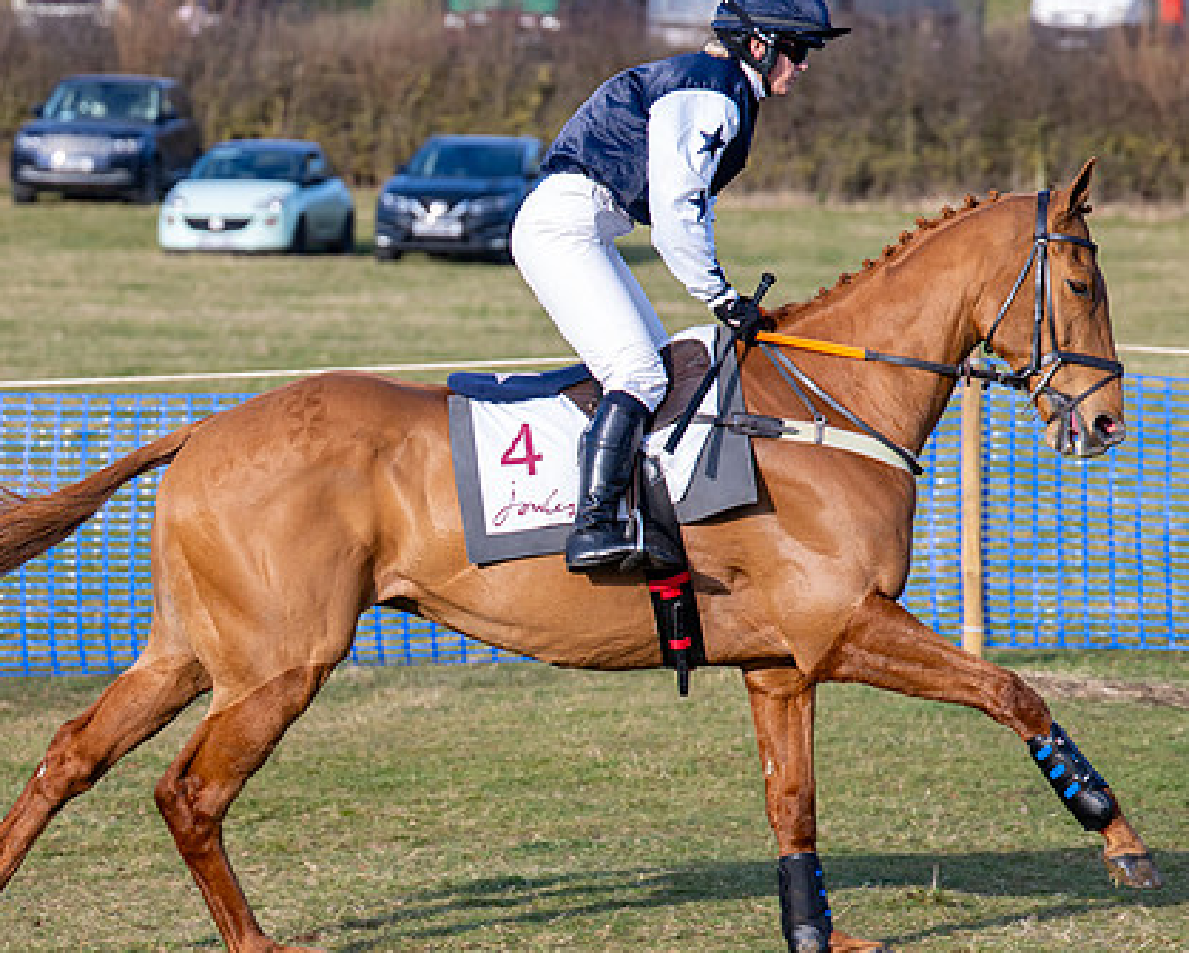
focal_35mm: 236
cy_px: 575
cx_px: 464
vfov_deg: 6.6
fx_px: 8311
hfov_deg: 8.2
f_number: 2.8
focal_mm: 87
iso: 125
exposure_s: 1/1000
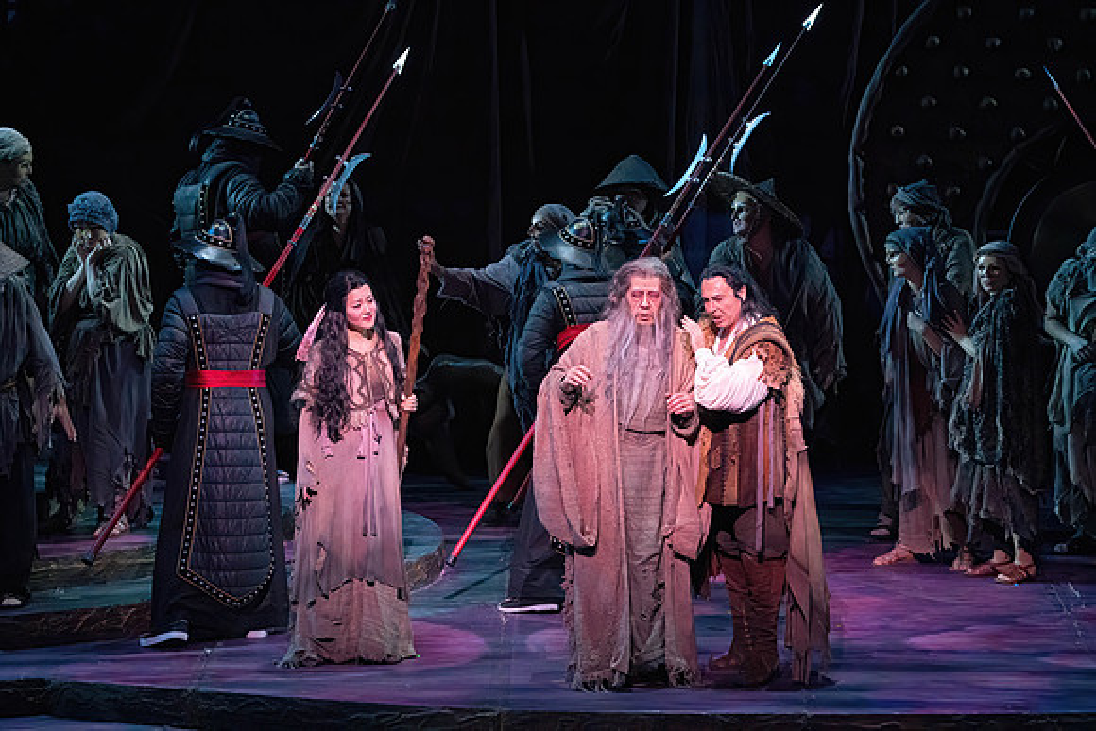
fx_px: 6090
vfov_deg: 6.9
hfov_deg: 10.3
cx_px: 548
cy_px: 366
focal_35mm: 200
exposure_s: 1/320
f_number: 10
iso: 20000
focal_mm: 200
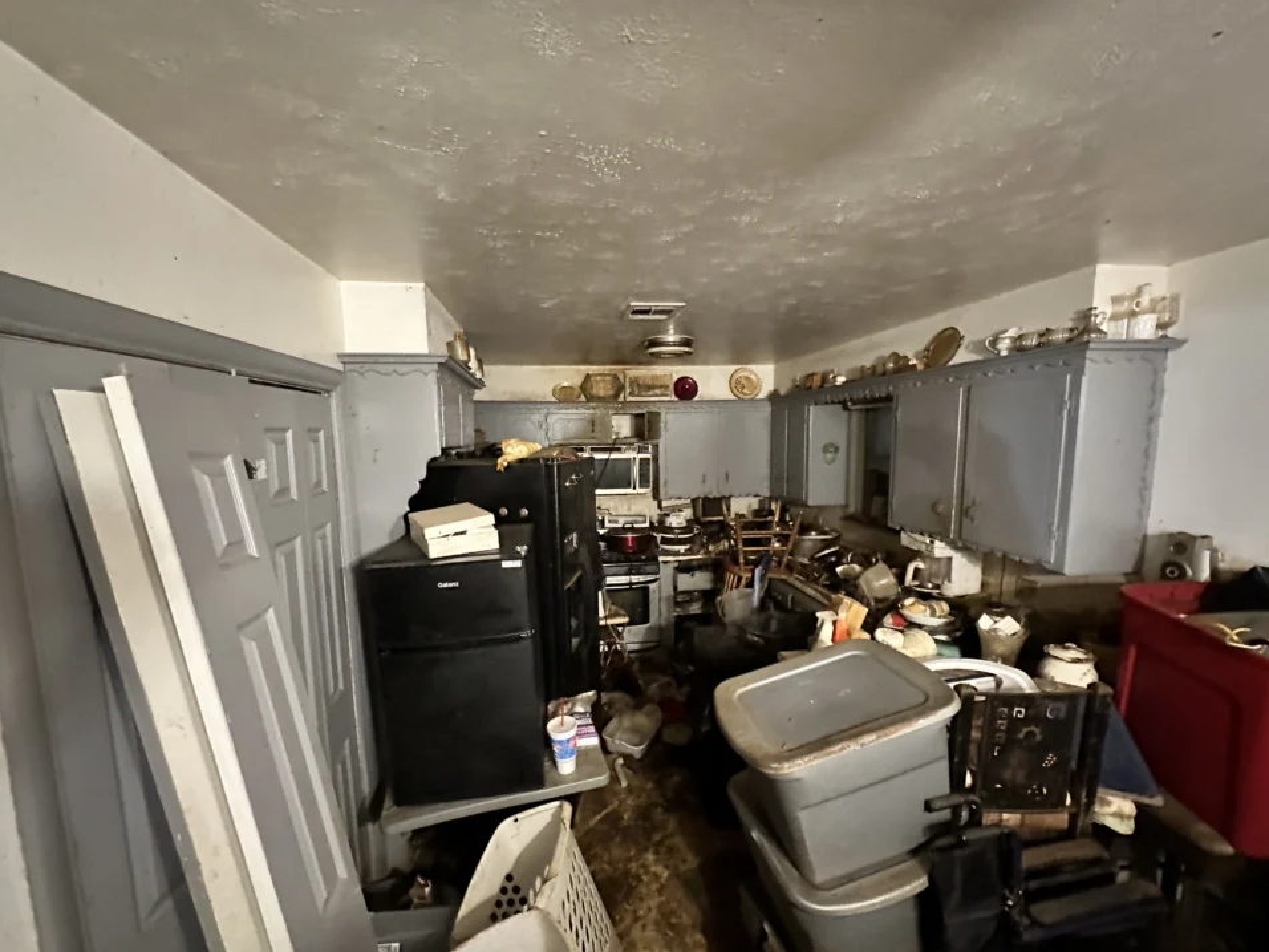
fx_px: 550
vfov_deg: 81.7
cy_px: 506
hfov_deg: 98.1
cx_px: 617
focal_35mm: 15
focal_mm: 2.22
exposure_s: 1/30
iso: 1250
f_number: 2.2
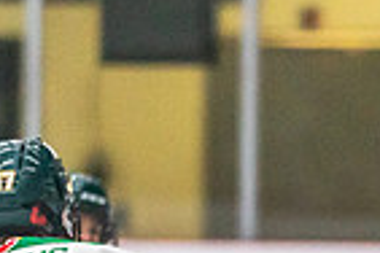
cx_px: 233
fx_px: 12771
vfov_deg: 1.1
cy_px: 431
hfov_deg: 1.7
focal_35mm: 1210
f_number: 2.8
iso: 3200
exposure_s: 1/1250
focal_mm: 200
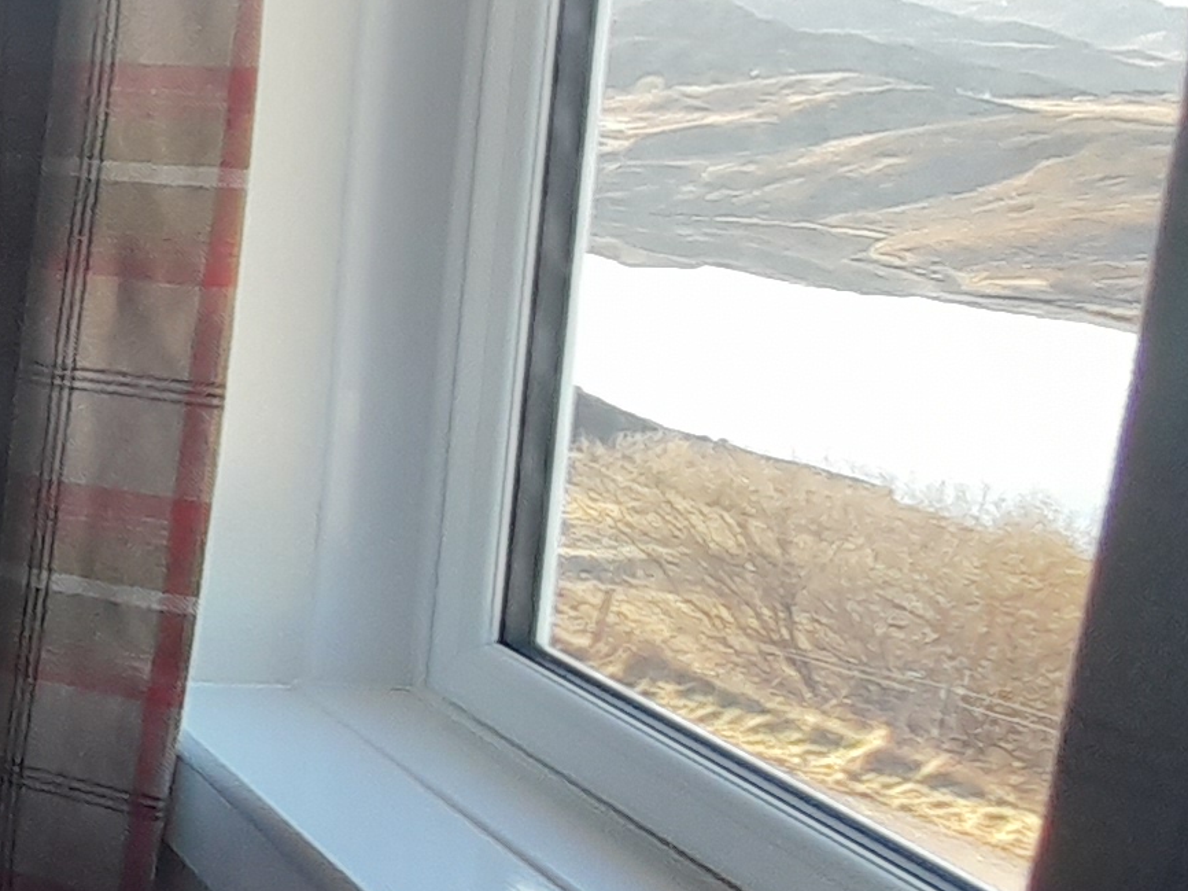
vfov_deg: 29.4
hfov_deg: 23.1
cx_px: -892
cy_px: 280
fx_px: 1681
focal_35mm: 49
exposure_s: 1/50
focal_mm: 1.42
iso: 50
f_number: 2.2
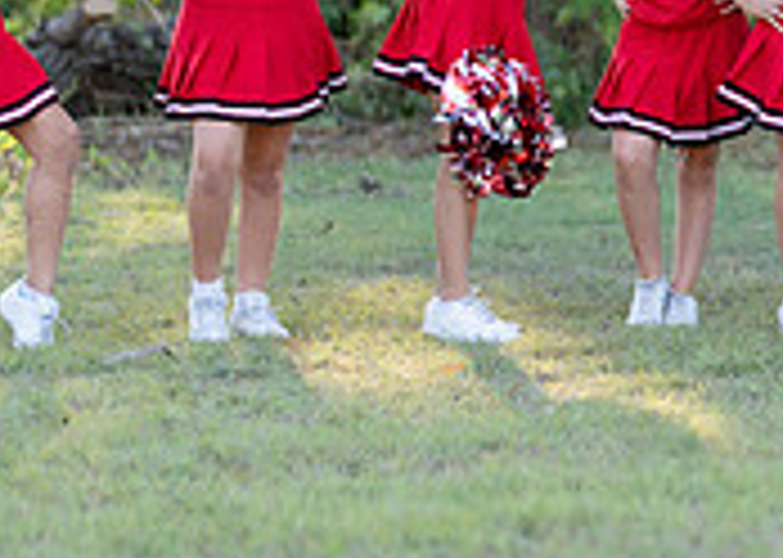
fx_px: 4400
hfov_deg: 9.9
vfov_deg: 7.2
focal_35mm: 198
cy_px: -28
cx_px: 1154
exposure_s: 1/1000
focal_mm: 50
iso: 200
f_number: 1.2
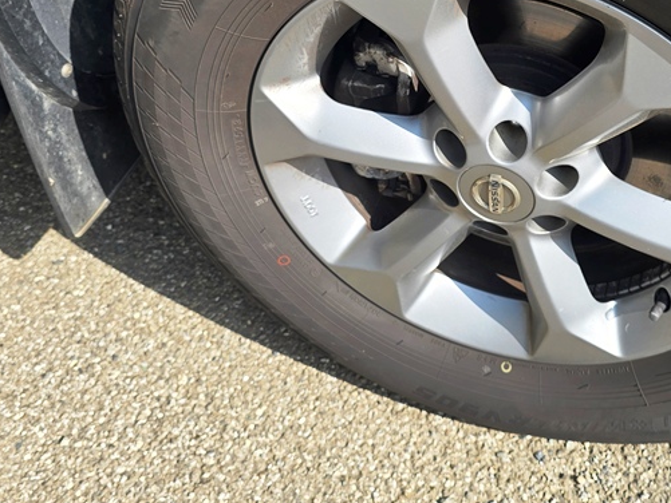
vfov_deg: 30.5
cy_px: 136
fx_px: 911
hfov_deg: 39.7
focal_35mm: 47
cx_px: 467
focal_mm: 6.3
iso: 12
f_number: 1.7
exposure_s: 1/314
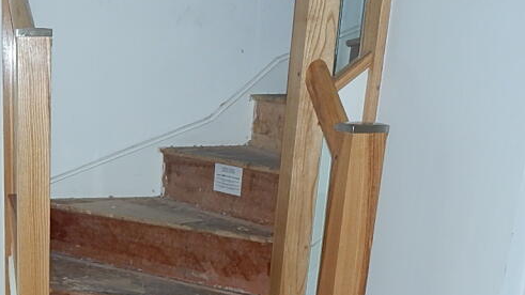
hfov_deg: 37.4
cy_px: 277
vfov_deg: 23.2
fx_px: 696
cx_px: 14
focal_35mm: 50
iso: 125
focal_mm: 4
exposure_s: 1/30
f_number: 3
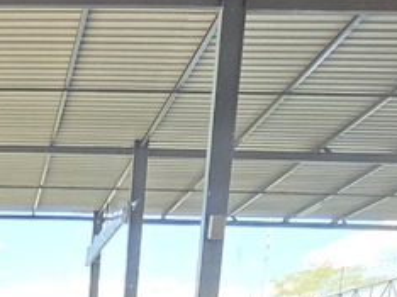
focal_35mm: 57
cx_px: -70
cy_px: 619
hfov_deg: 29.5
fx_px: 653
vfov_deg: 17.2
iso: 400
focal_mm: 2.2
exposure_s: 1/359
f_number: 2.2
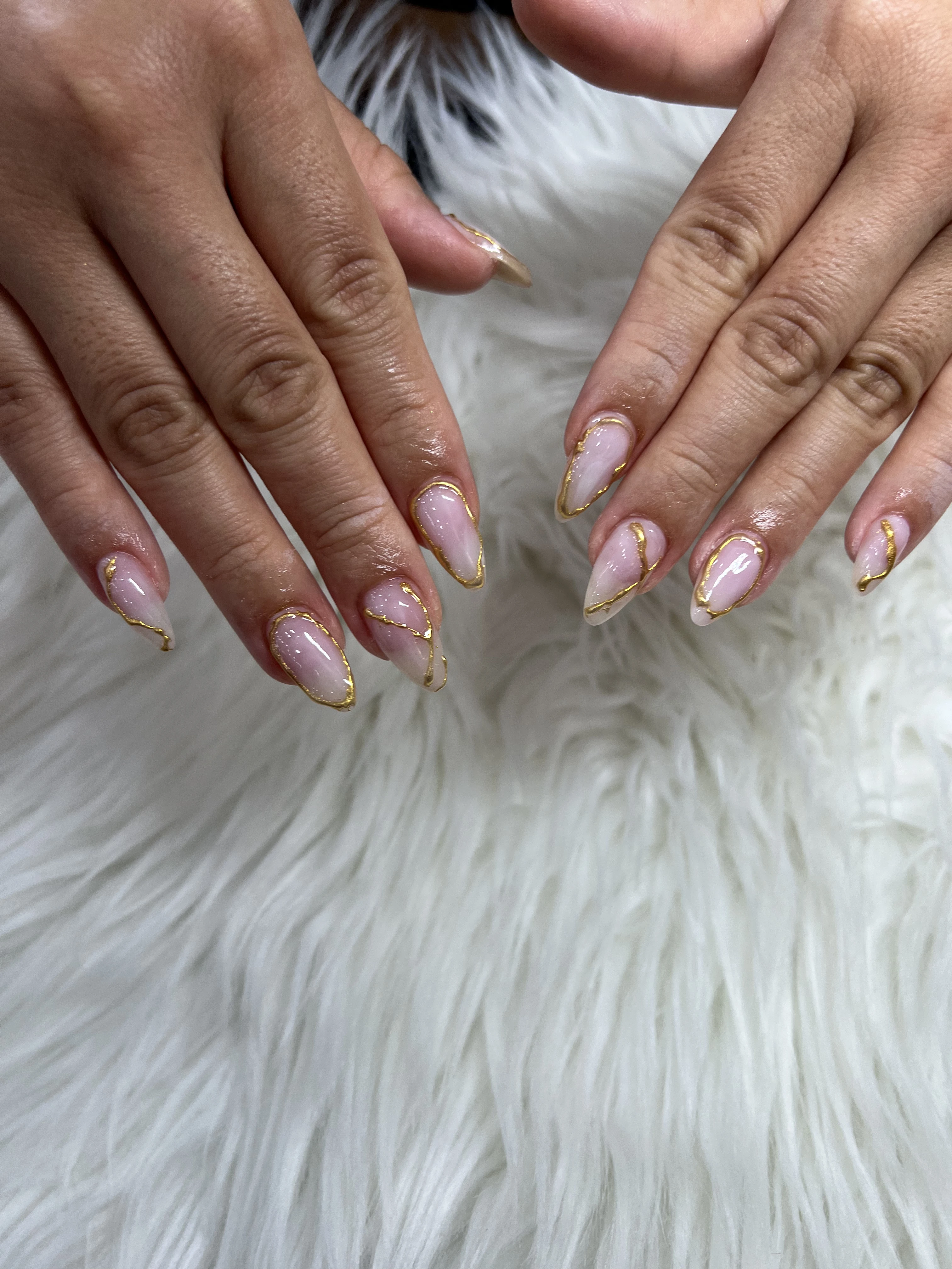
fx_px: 953
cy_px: 634
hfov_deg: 53.1
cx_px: 476
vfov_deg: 67.3
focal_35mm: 26
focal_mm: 5.7
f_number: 1.5
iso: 40
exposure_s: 1/231
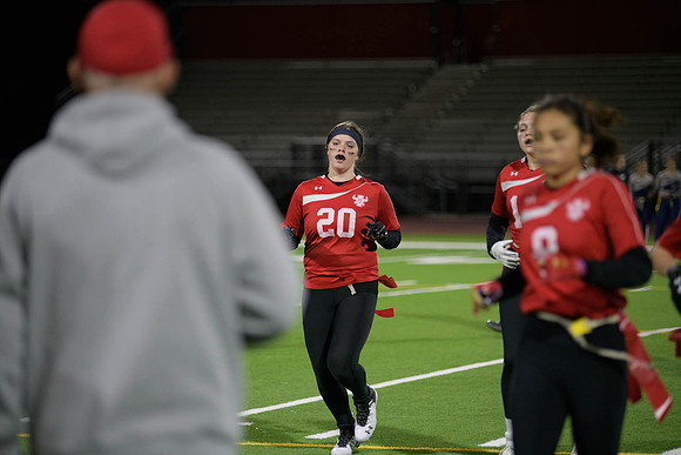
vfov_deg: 9.2
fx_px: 2838
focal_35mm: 150
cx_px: 340
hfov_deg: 13.7
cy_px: 228
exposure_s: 1/640
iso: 2500
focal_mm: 150
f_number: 2.8
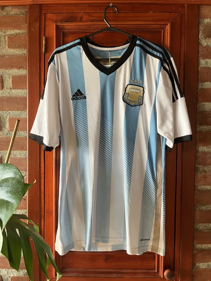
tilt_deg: -2.2
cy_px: 140
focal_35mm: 26
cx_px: 106
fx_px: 211
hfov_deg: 53.1
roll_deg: -0.2
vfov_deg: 67.3
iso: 125
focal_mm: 5.1
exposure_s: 1/74
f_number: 1.6
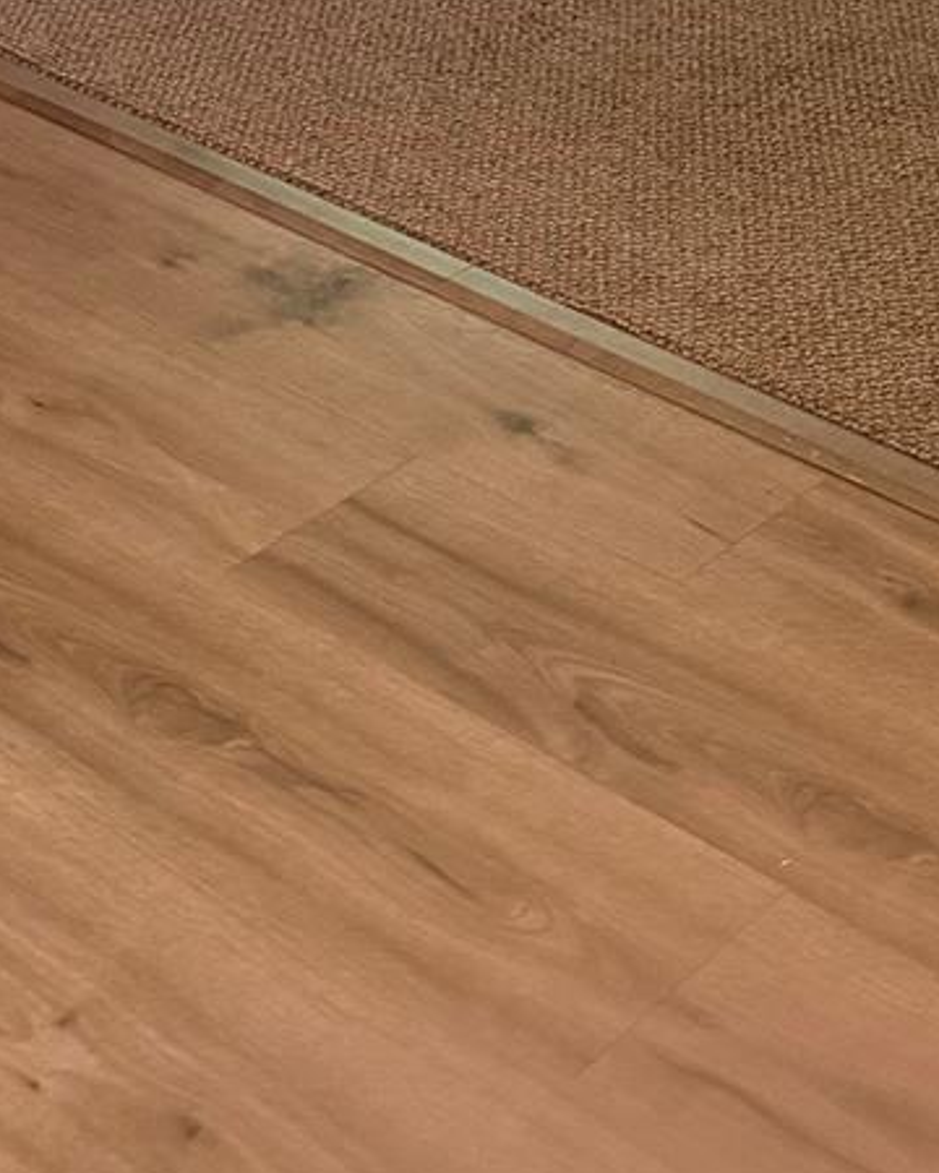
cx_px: 1325
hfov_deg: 17.6
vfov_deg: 19.7
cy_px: -730
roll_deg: -0.8
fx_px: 2779
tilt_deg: -11.5
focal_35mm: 80
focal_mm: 6.76
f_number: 1.78
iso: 400
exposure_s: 1/120
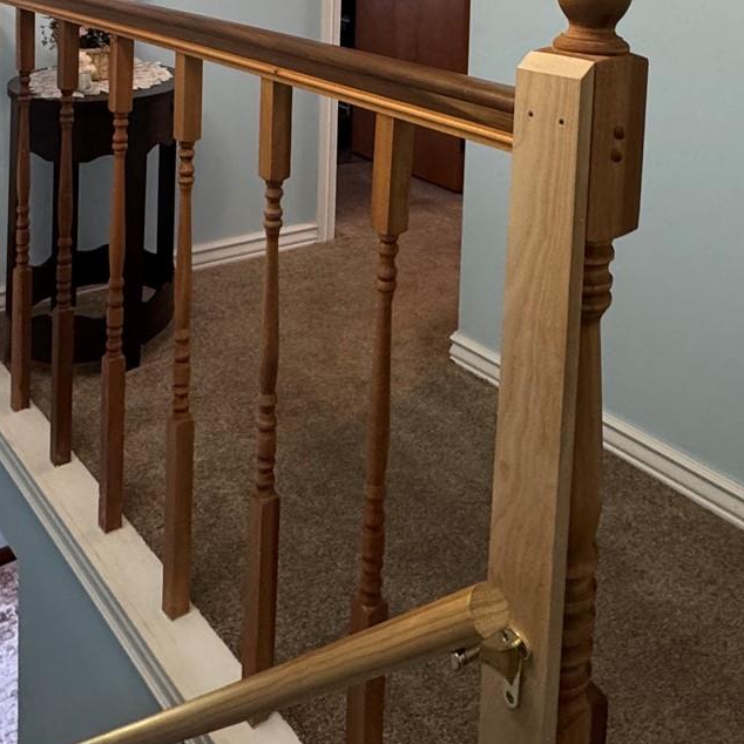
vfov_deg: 36.1
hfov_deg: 41.9
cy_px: -56
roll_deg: -1.4
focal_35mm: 40
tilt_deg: -2.2
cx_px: 372
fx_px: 973
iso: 320
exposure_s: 1/60
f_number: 2.2
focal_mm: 2.22
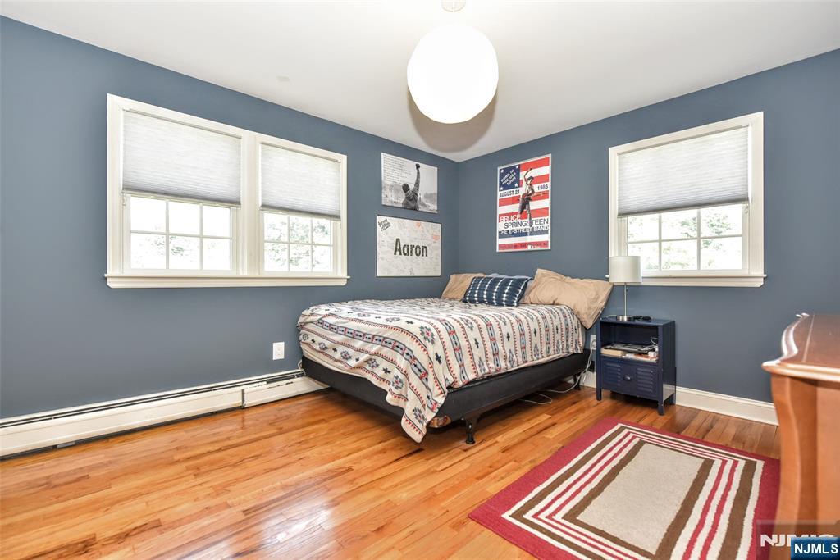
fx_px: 373
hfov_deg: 96.7
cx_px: 420
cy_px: 280
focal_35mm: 16
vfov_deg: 73.8
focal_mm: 16
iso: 800
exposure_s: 1/80
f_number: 4.5
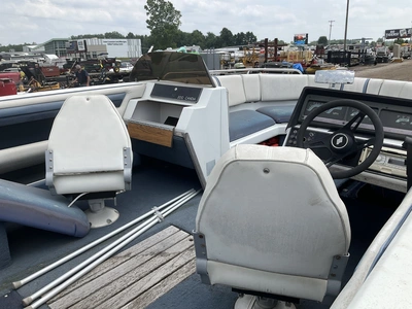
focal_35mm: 29
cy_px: 154
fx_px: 345
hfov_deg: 61.7
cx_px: 206
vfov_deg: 48.2
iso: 25
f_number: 1.8
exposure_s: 1/1626
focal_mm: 3
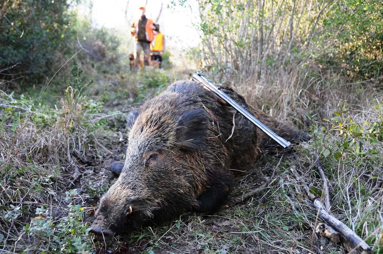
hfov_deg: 49.6
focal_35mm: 39
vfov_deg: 34.1
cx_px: 192
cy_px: 127
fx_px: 414
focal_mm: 26
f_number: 3.8
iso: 1400
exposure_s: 1/640
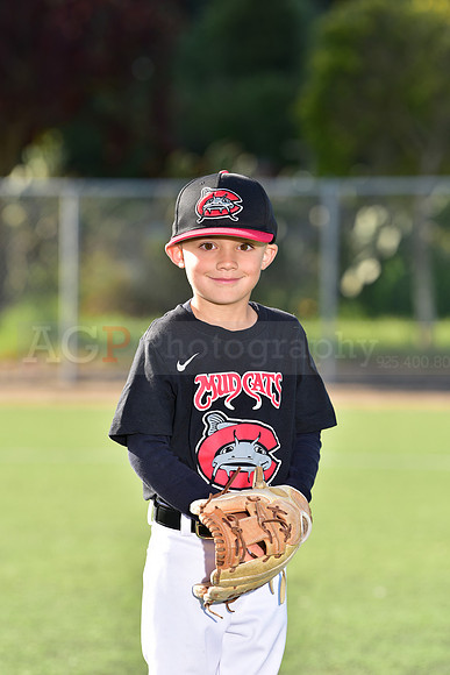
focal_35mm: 190
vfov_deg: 10.8
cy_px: 338
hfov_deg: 7.2
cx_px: 225
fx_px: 3560
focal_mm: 190
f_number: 5
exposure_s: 1/200
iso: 80
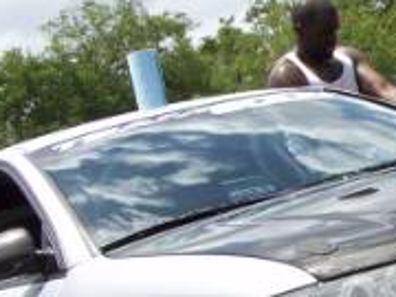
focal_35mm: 135
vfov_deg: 11.0
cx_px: 447
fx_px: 1544
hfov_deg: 14.3
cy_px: 191
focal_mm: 6.3
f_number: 4
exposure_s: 1/400
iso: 64
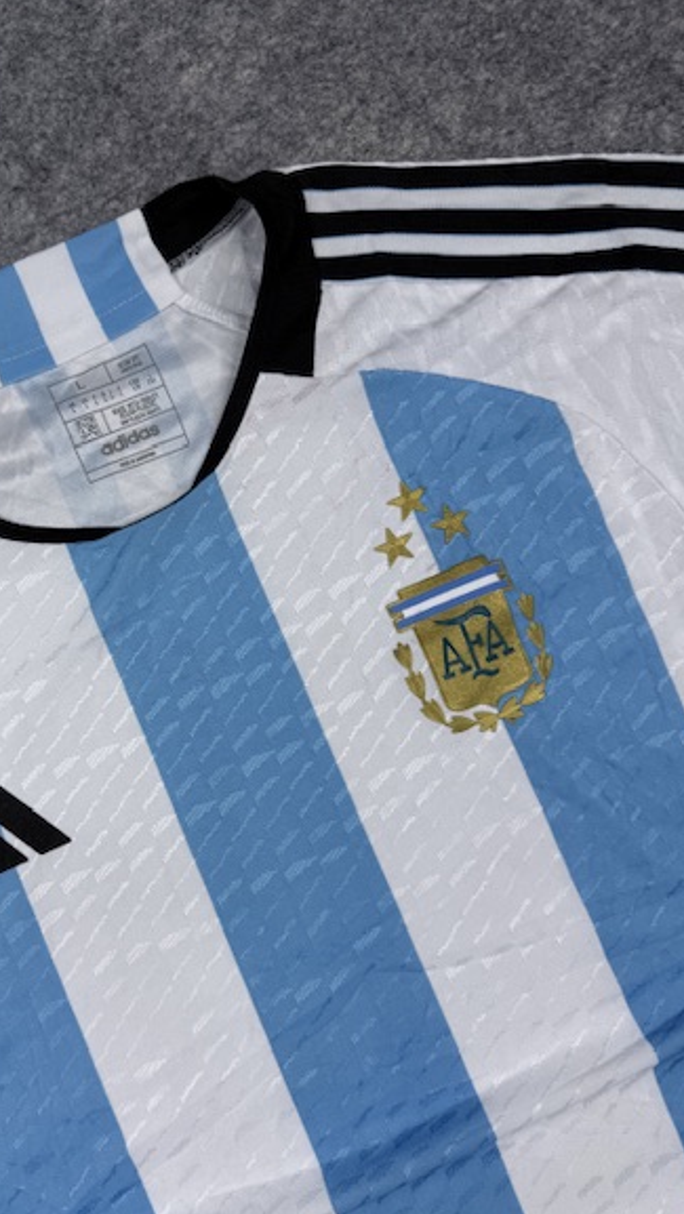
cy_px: 646
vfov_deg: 66.0
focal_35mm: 29
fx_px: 934
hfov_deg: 39.4
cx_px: 196
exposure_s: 1/467
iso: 80
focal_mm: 6.76
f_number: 1.78
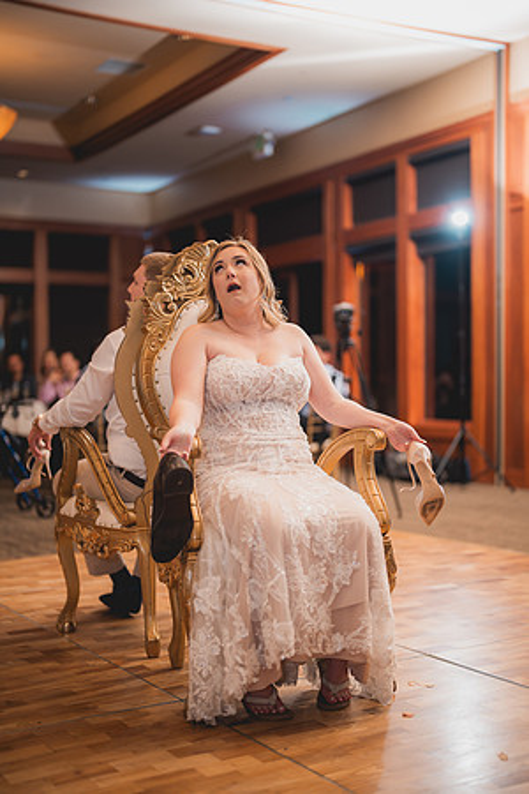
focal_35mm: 50
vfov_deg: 39.6
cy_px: 397
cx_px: 264
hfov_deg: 27.0
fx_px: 1102
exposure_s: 1/250
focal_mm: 50
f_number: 1.2
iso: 200
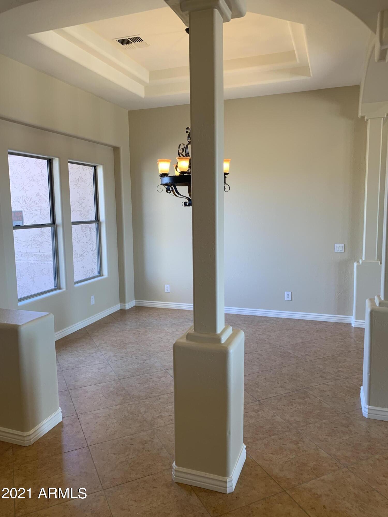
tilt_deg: -5.9
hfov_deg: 53.1
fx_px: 389
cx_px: 194
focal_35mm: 26
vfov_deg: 67.3
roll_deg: +1.2
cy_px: 258
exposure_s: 1/60
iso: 50
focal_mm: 4.25
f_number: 1.8
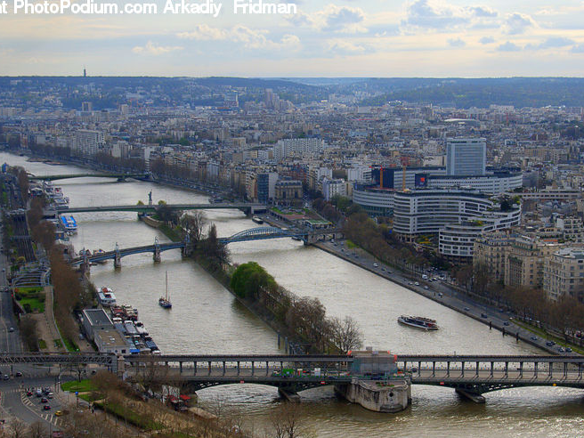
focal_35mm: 79
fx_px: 1333
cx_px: 332
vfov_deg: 18.7
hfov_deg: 24.7
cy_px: 251
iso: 320
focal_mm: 40
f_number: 8
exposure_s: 1/1600
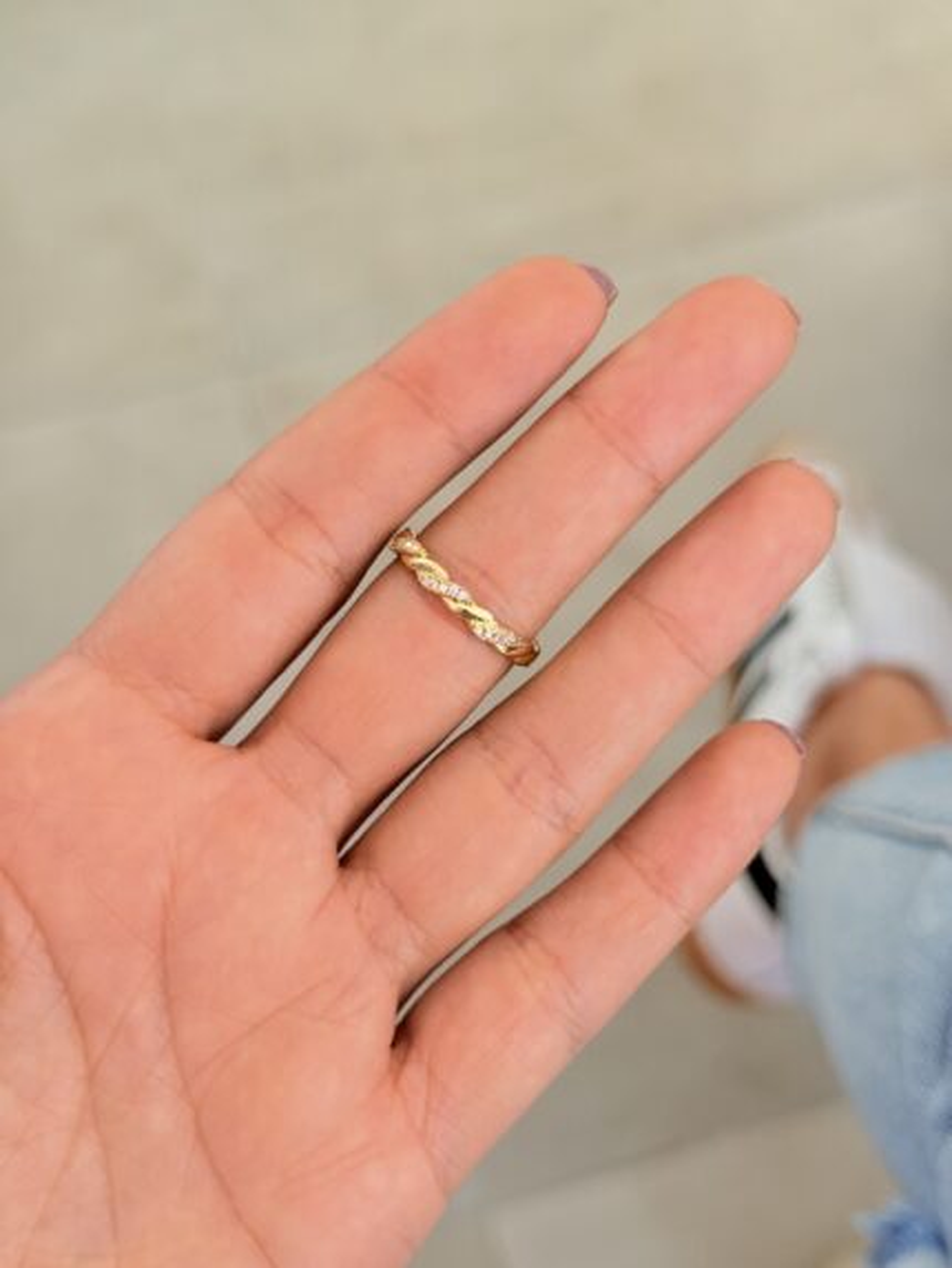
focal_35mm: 48
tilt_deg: -56.8
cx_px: 476
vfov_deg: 39.6
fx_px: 1759
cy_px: 634
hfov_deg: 30.3
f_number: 1.78
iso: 200
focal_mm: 6.76
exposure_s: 1/60
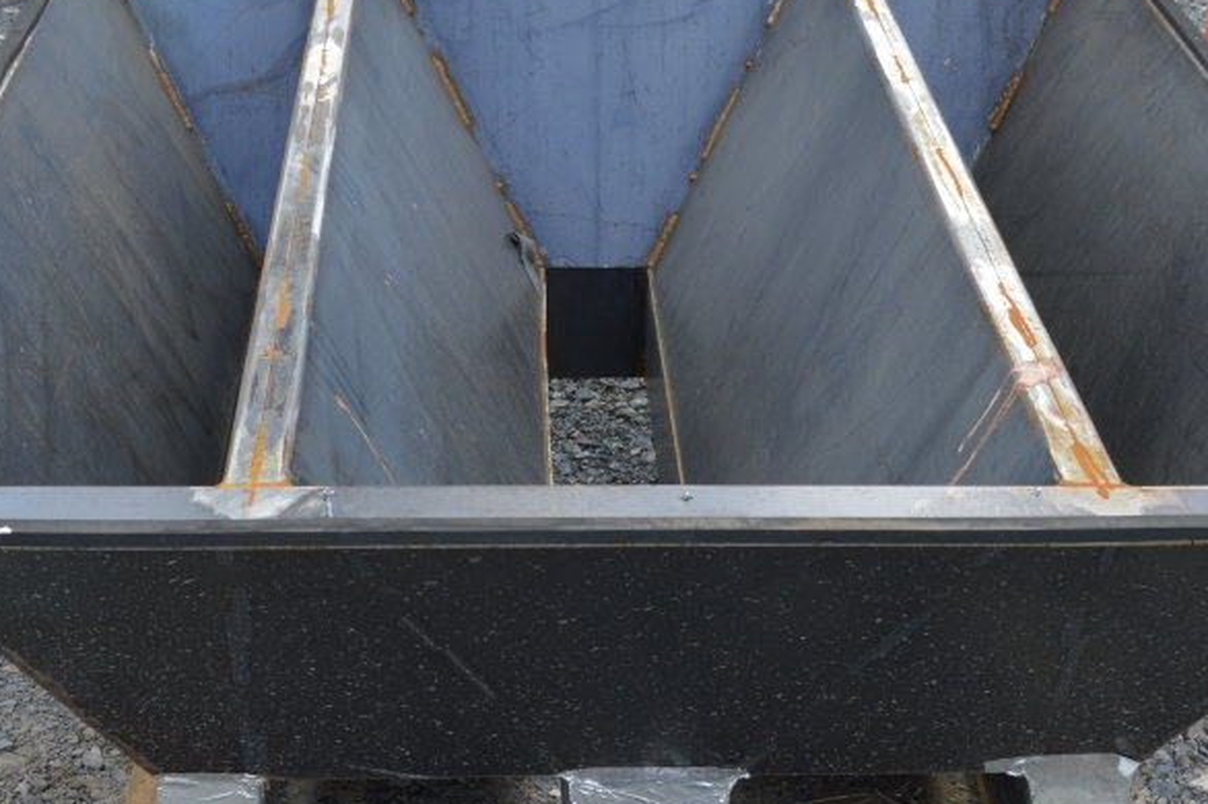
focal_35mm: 87
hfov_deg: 23.4
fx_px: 2918
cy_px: 329
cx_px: 623
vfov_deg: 15.7
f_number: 6.3
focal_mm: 34
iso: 100
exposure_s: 1/160
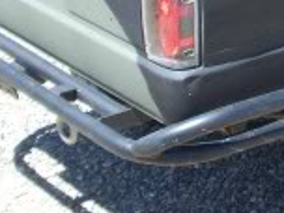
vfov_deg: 9.5
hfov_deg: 12.5
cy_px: -95
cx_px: 404
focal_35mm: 152
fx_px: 1247
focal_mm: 7.54
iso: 64
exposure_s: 1/250
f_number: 2.8
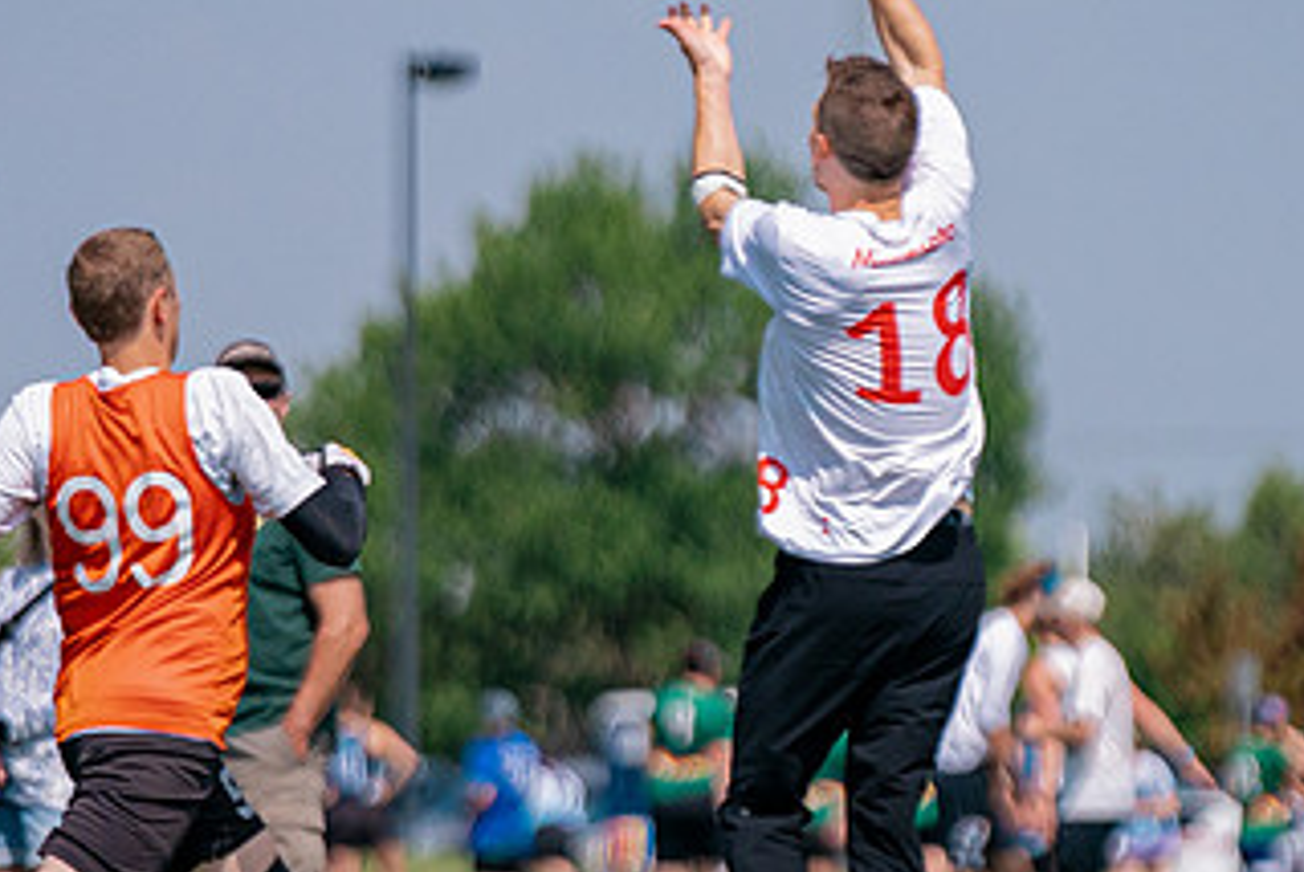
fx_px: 22405
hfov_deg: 3.3
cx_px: 924
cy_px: 371
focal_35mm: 618
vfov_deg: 2.2
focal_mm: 200
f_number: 2.8
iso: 640
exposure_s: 1/16000
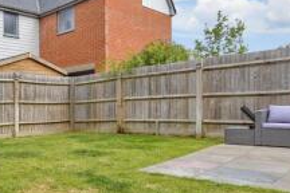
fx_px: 266
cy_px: 101
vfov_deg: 40.0
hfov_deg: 44.8
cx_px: -22
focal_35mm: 33
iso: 160
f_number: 8
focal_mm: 10
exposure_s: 1/320
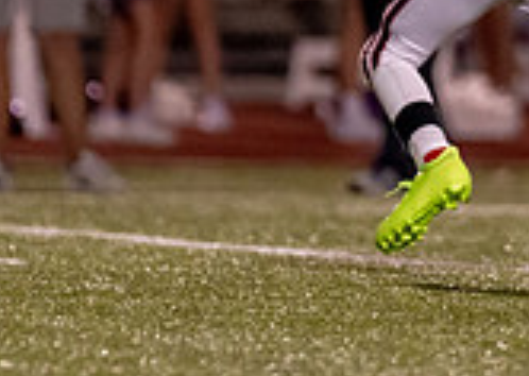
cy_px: -219
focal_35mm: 1041
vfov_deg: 1.4
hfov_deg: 1.9
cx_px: 608
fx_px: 15615
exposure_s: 1/1000
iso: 2000
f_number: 2.8
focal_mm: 200
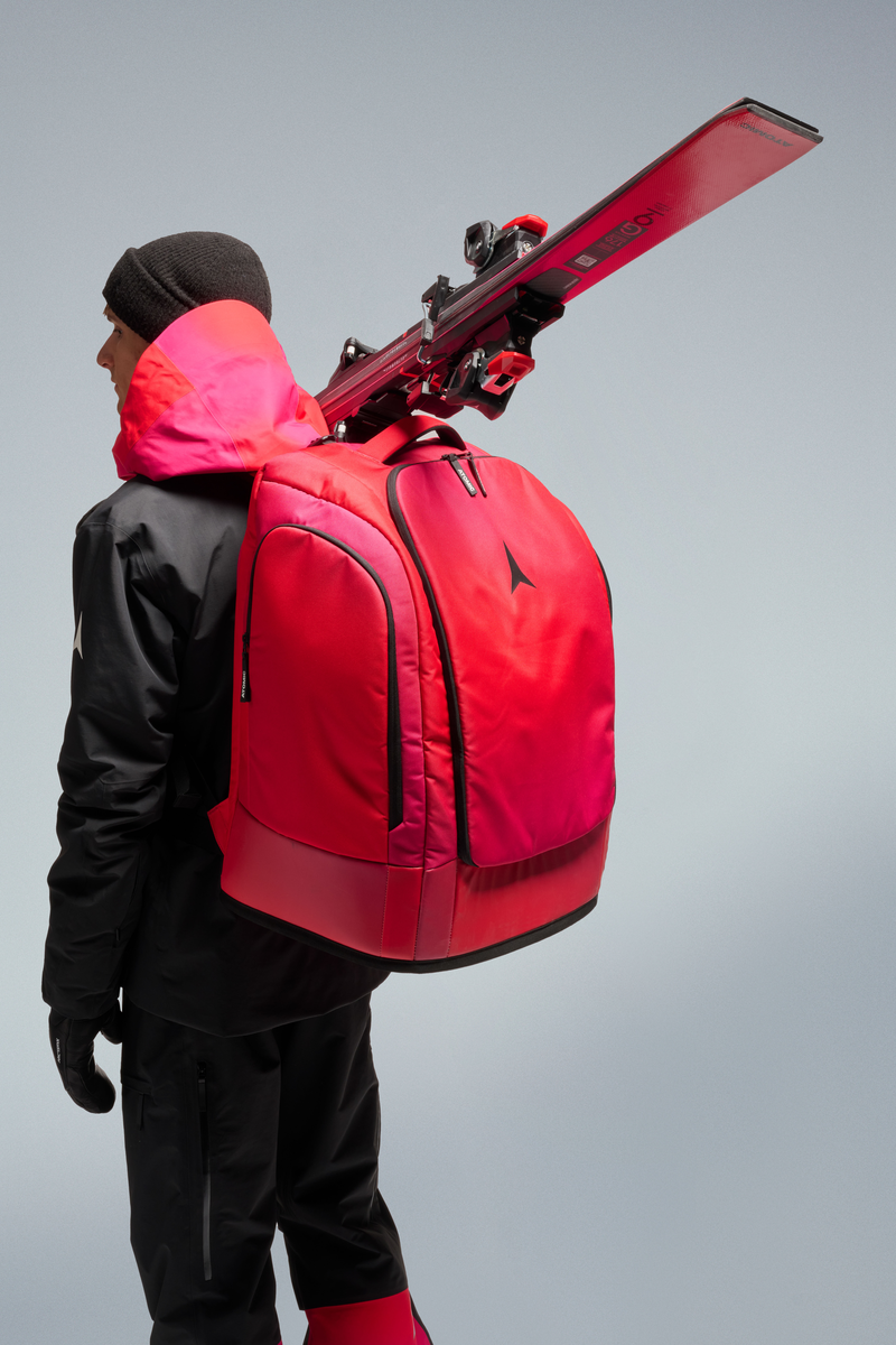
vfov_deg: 35.6
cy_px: 672
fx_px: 2091
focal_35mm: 56
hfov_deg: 24.2
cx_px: 448
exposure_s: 1/160
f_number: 16
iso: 250
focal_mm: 56
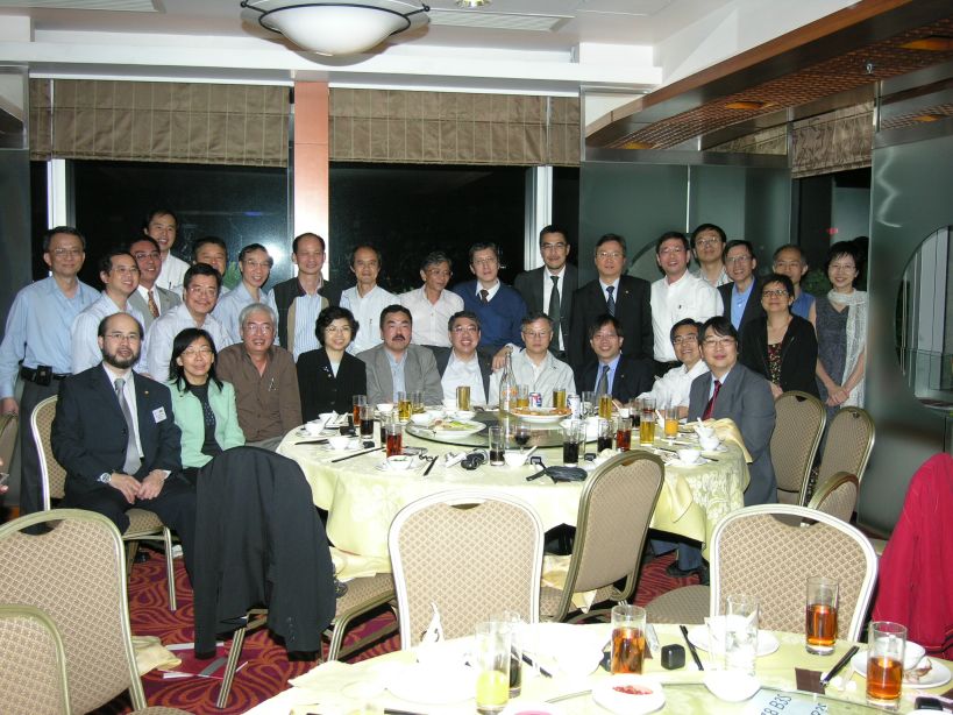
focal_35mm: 37
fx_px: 1018
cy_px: 358
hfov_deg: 50.1
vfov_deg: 38.7
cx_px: 476
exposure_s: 1/250
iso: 100
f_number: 3.1
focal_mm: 9.3
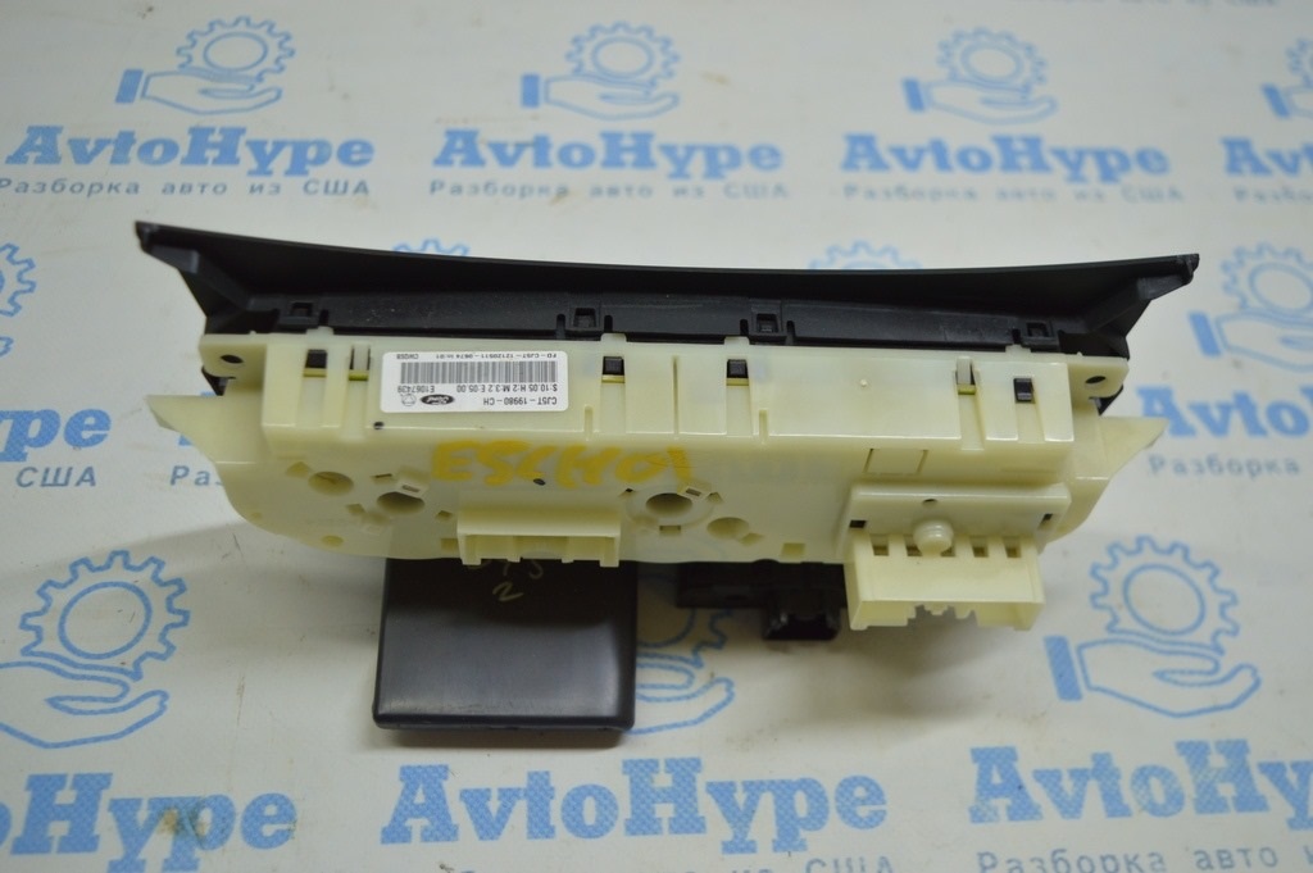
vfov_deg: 35.4
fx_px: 1367
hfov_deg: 51.3
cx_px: 656
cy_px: 436
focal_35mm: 38
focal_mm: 25
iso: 400
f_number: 4
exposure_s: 1/100
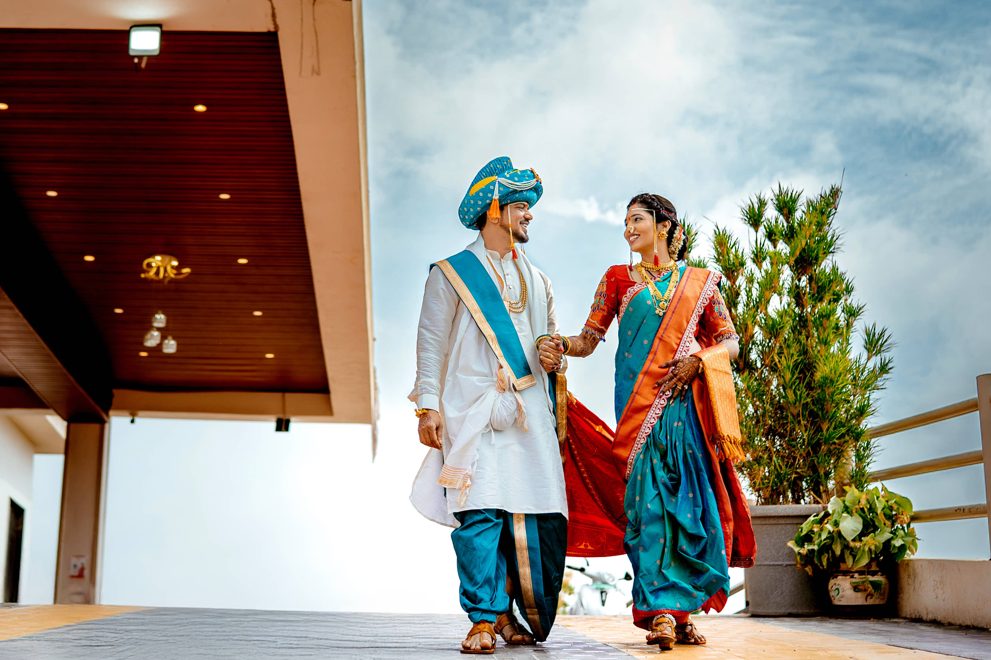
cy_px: 241
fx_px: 1651
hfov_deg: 33.3
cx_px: 403
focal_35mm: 60
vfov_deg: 22.6
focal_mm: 35
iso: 100
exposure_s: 1/1600
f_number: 2
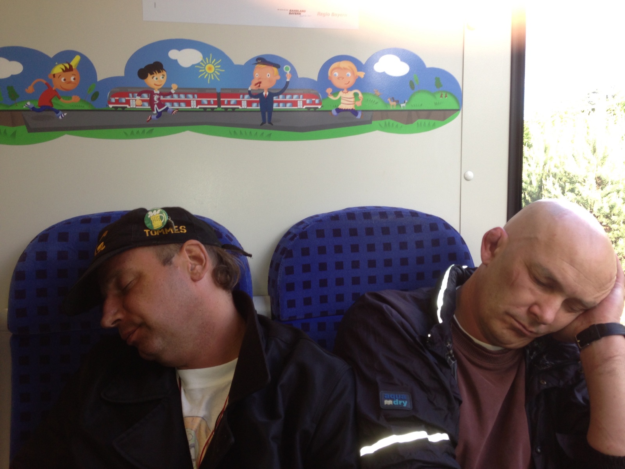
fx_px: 596
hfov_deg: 55.4
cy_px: 234
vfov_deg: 42.9
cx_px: 312
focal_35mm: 33
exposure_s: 1/33
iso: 50
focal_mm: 4.13
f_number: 2.4
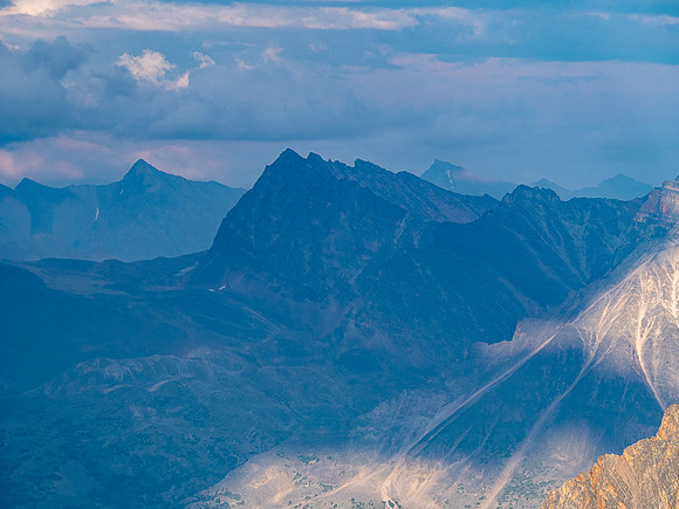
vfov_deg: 6.9
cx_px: 340
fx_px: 4237
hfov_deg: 9.2
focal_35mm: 216
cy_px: 254
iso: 200
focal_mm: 108
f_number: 8
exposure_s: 1/400
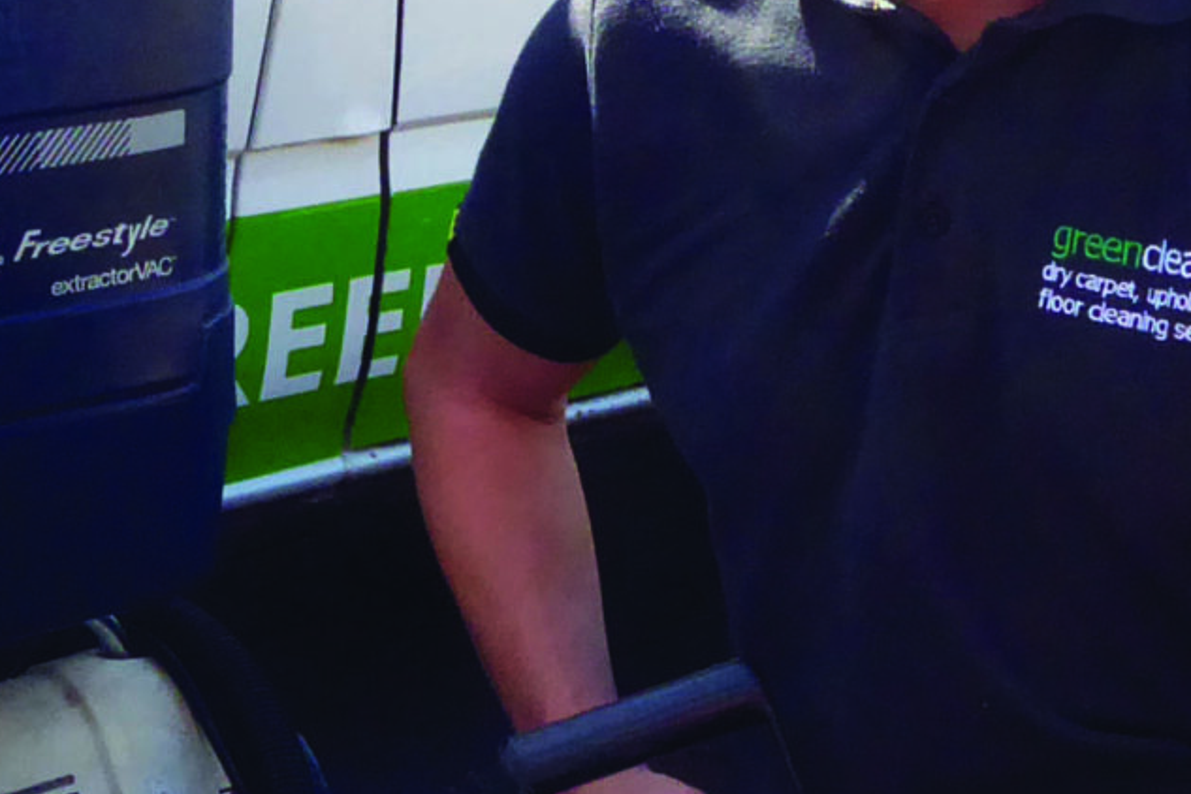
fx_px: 3341
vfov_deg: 13.5
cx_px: 408
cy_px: 260
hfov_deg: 20.2
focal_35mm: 101
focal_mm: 4.3
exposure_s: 1/320
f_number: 5.6
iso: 400
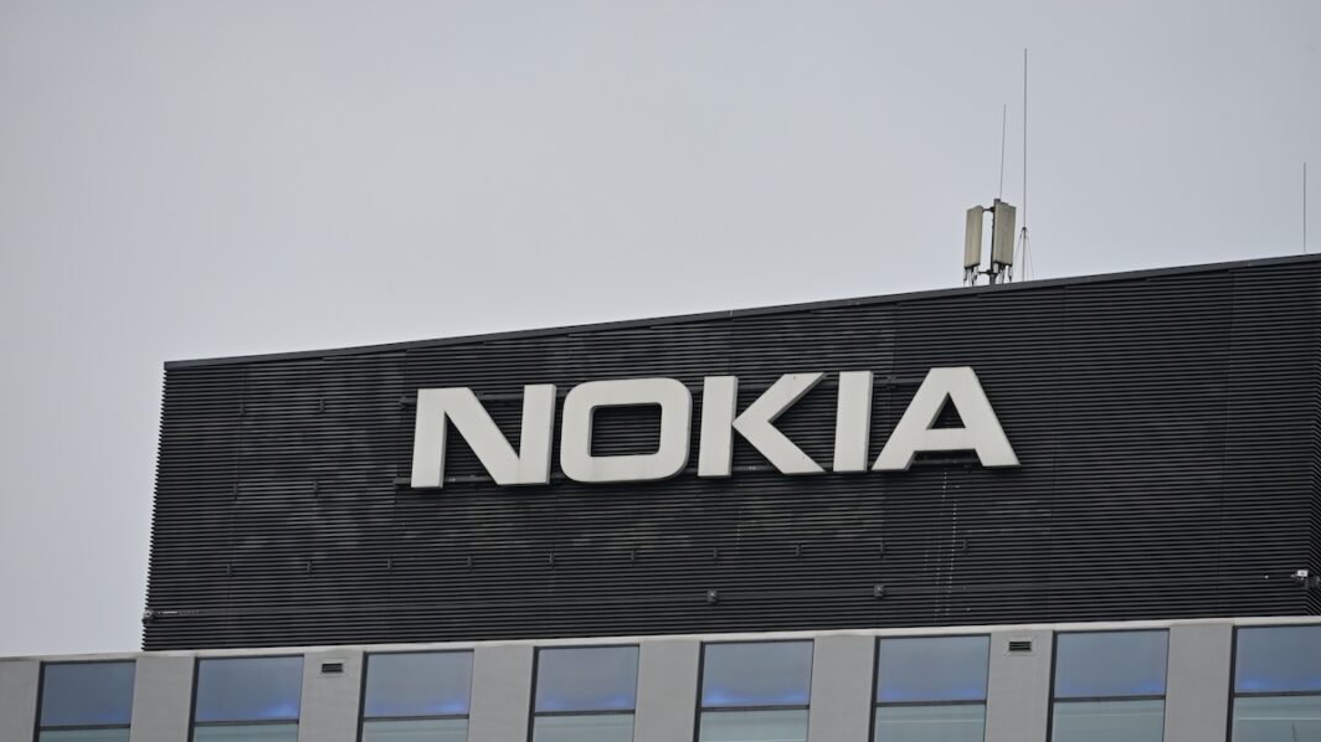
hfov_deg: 7.1
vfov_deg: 4.0
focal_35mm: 305
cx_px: 662
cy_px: 436
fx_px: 10681
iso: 220
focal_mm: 290
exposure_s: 1/500
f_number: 8
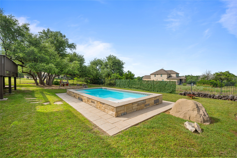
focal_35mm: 14
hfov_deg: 104.3
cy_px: 79
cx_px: 118
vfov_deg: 81.2
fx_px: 92
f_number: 8
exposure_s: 1/250
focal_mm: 14
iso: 250
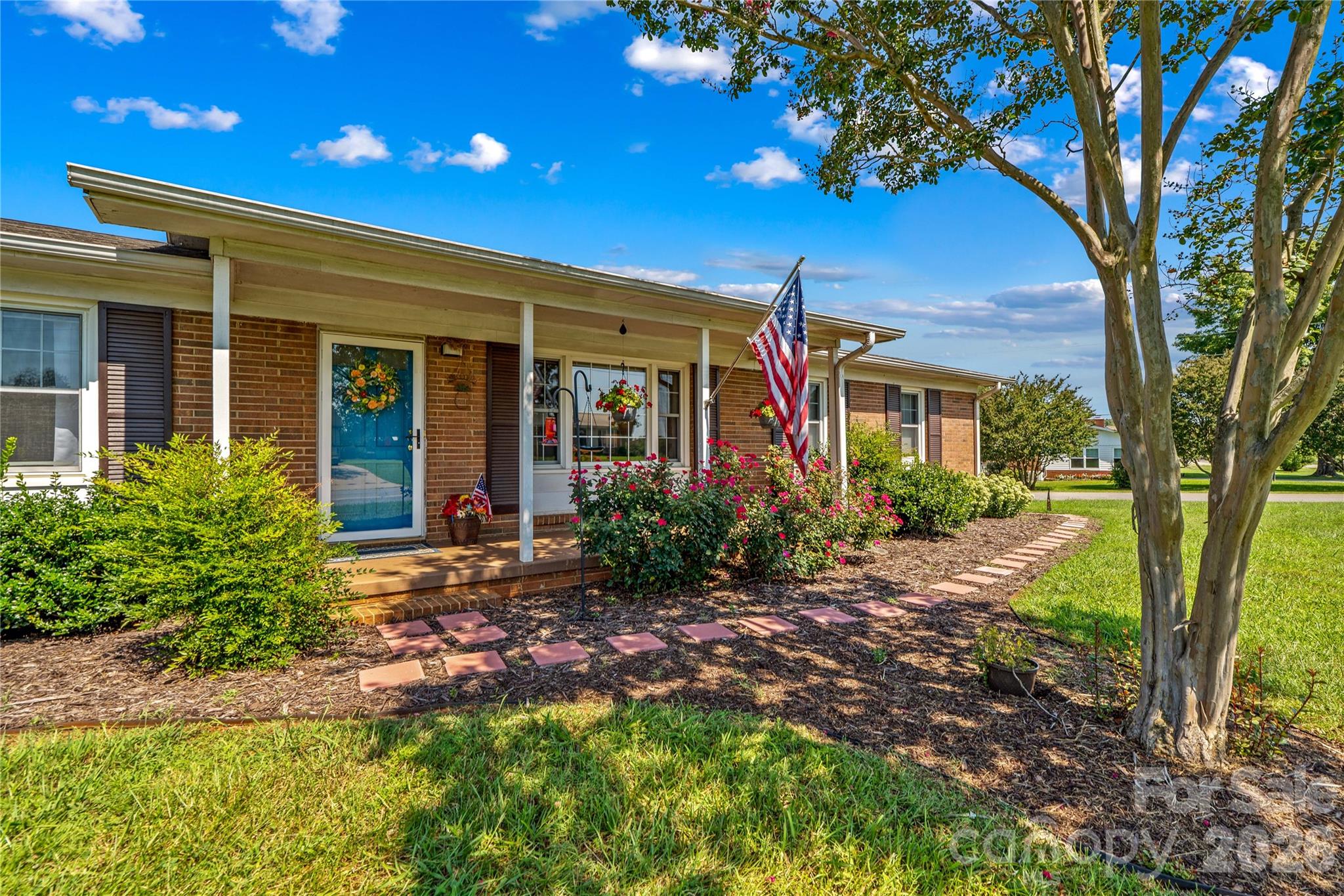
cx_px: 672
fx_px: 597
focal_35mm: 16
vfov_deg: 73.7
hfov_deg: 96.7
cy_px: 448
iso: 100
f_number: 8
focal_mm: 16
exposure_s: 1/100
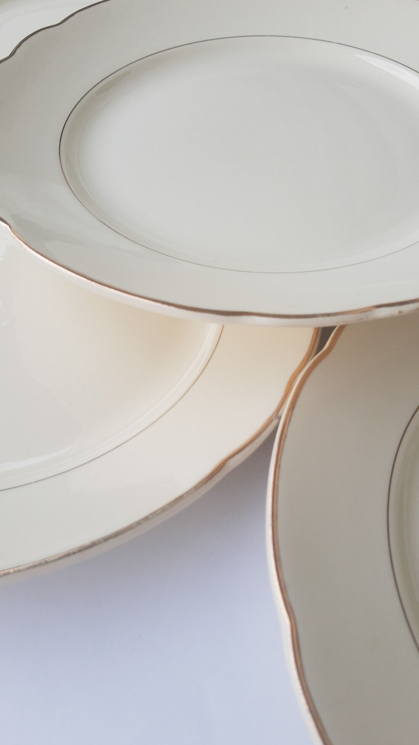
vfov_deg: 66.1
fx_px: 573
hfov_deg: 40.2
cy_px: 368
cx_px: 216
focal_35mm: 29
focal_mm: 3.95
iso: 40
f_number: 1.8
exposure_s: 1/423
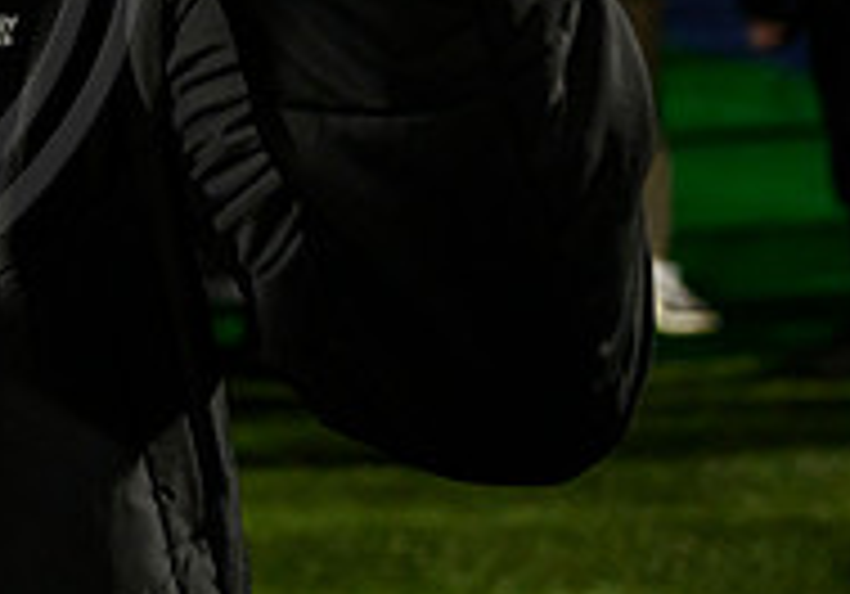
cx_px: -431
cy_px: -154
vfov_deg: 11.6
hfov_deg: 15.6
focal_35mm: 119
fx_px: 2851
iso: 5000
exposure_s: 1/2000
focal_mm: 36
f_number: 3.2
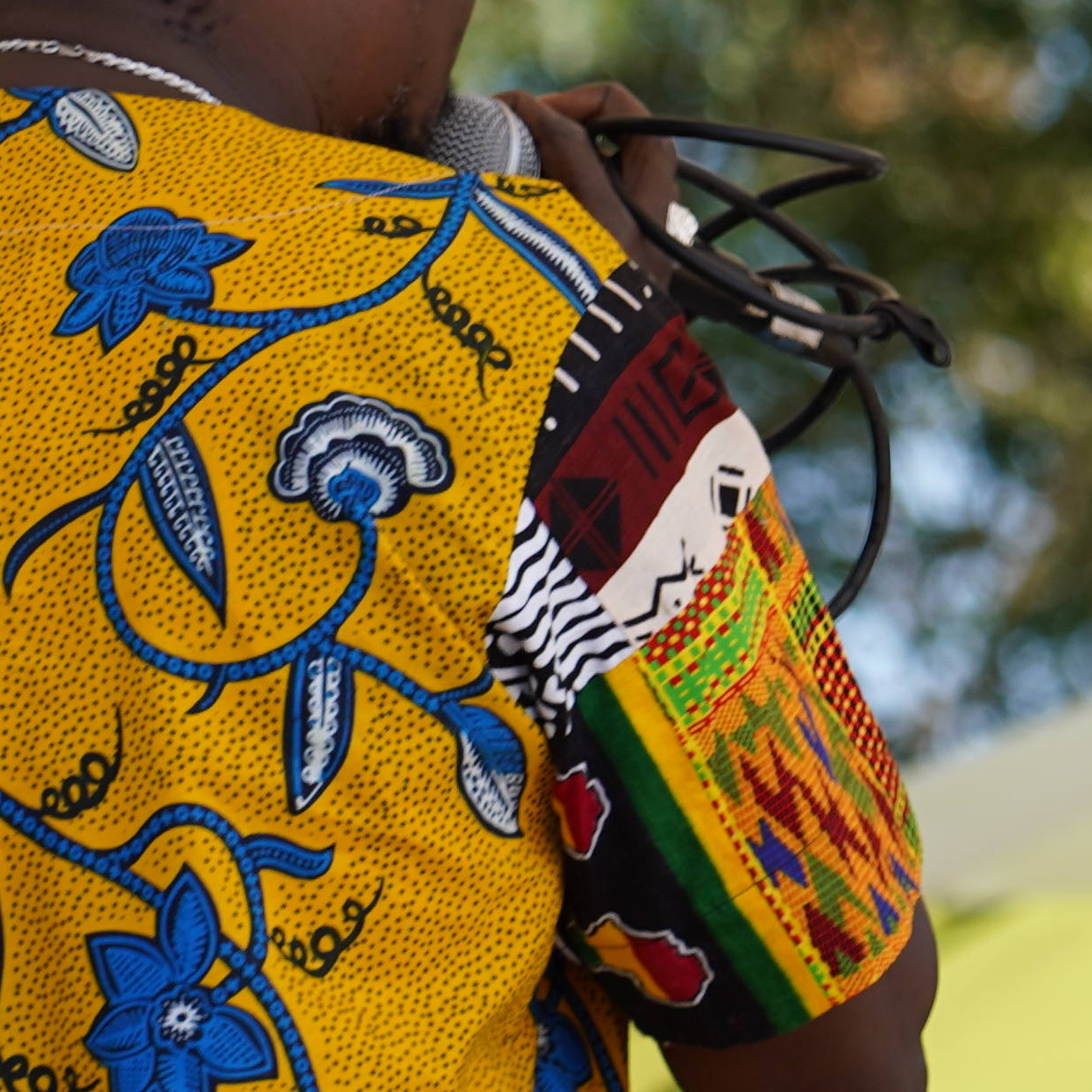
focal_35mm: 436
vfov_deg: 4.0
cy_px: 406
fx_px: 15561
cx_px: 624
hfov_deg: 4.0
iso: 100
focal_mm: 105
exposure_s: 1/250
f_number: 5
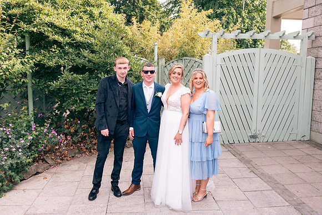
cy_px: 108
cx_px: 161
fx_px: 286
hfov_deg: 58.7
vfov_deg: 41.1
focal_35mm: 32
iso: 160
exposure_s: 1/160
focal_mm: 32
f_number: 6.3
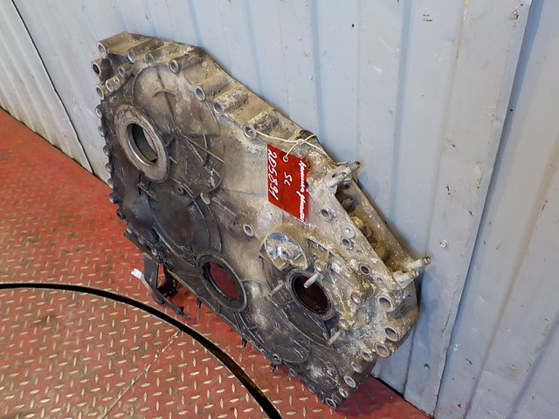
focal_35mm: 30
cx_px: 280
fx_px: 484
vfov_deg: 46.8
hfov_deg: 60.0
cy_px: 210
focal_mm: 4.1
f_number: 3.3
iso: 200
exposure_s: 1/30
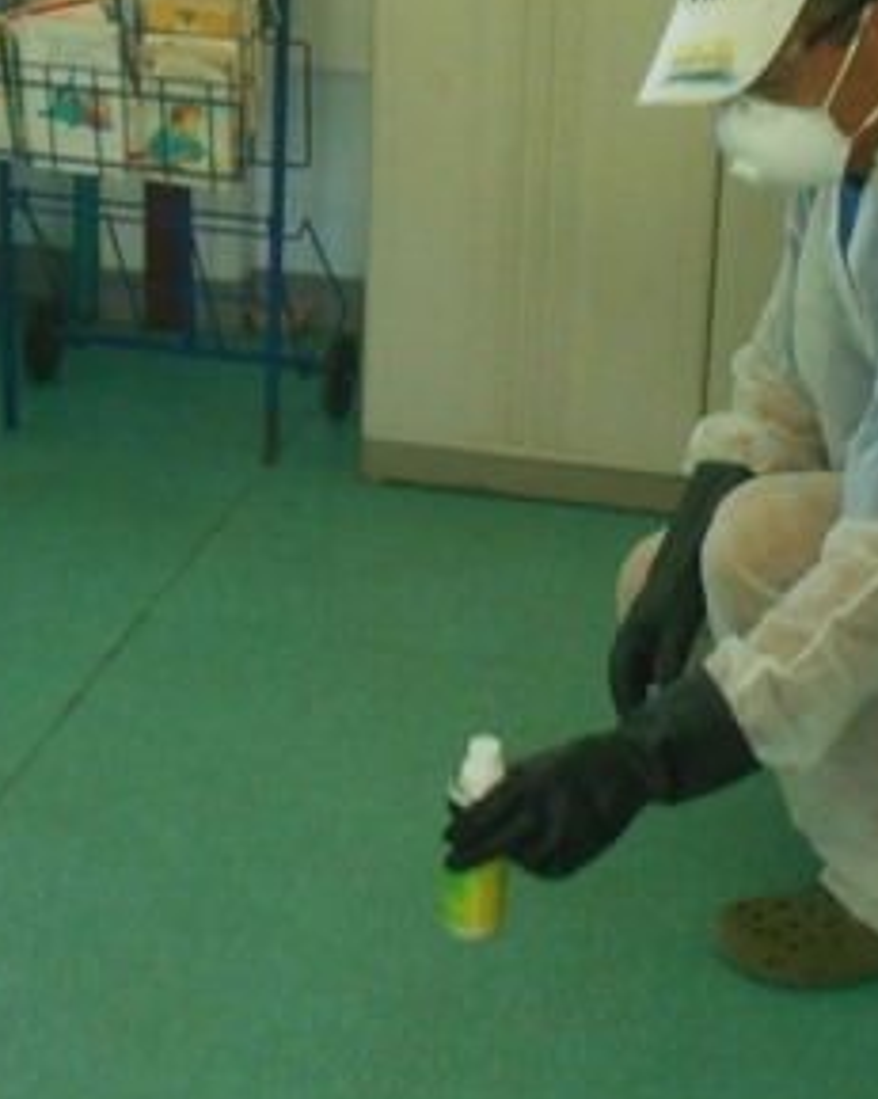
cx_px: 494
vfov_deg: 20.8
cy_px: 456
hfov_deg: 16.7
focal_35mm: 92
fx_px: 2990
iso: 360
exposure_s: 1/30
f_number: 3.6
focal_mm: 5.8
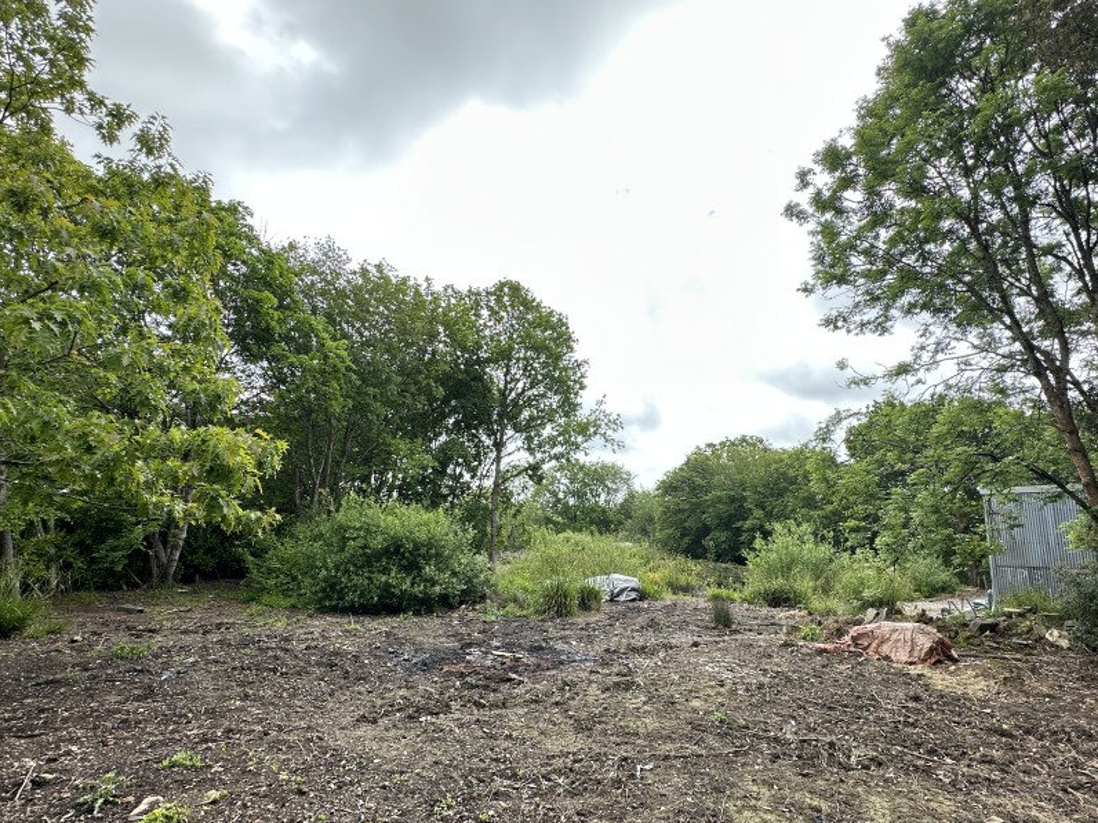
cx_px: 575
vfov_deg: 71.5
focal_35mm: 18
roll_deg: -0.2
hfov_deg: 87.7
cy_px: 433
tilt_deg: +8.2
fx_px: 571
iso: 40
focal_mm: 2.22
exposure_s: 1/383
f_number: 2.2
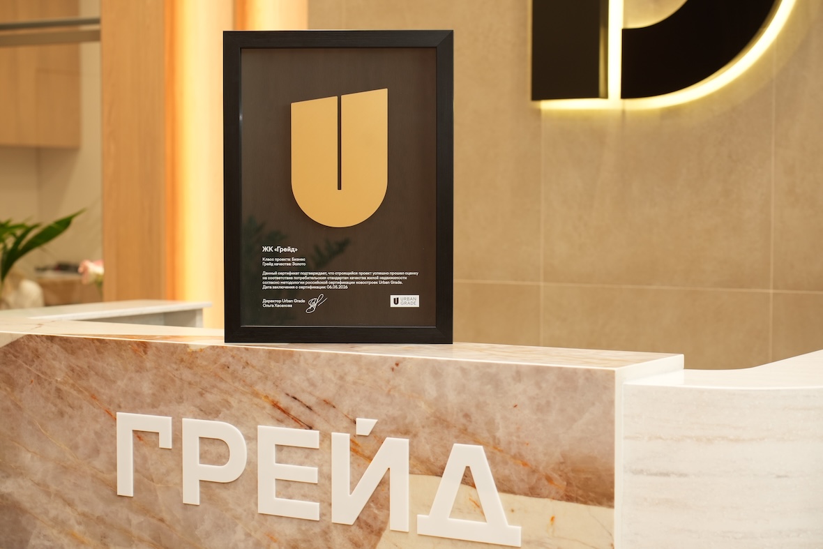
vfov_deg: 19.2
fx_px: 1623
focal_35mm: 71
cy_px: 274
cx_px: 412
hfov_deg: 28.5
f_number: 5
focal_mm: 71
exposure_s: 1/50
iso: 640
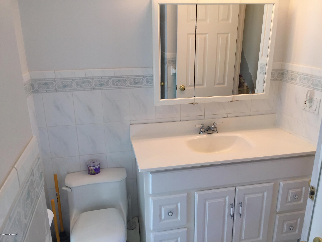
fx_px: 270
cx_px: 161
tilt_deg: -18.4
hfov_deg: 61.6
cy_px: 121
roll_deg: +0.6
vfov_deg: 48.3
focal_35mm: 29
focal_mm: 4.15
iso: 32
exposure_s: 1/30
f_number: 2.2
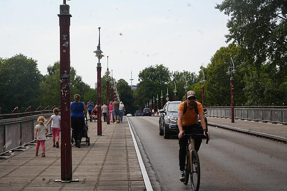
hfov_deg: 31.0
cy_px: 96
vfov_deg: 20.9
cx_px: 144
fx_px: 518
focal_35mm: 65
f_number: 10
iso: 100
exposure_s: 1/160
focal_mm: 65
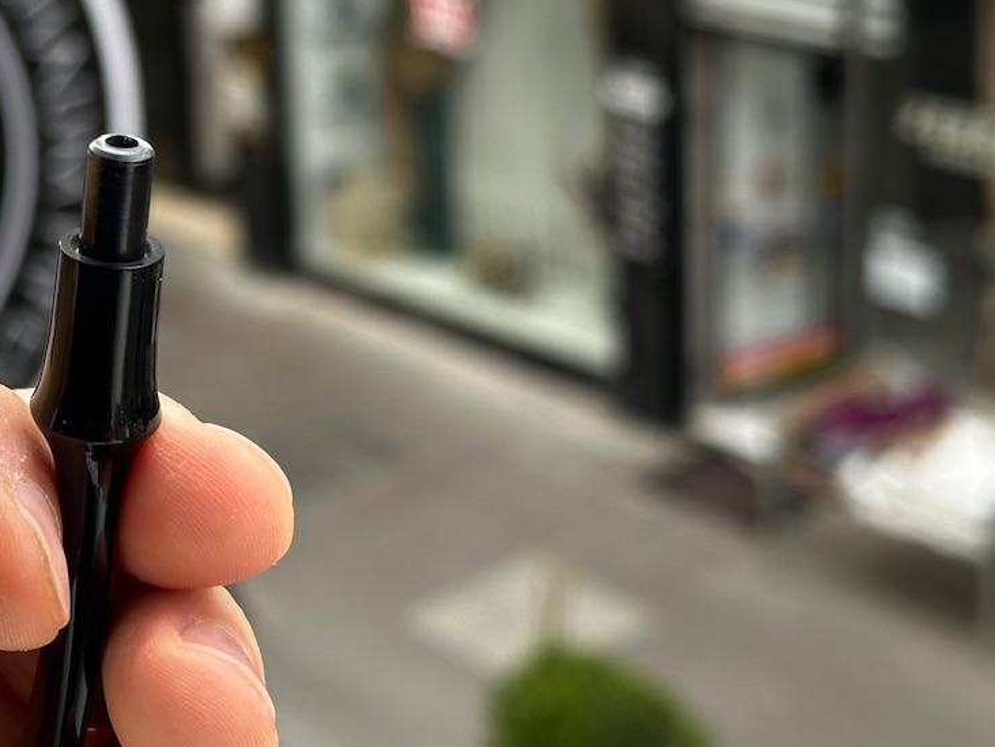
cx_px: 182
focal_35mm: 84
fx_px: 2416
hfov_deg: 22.9
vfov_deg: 17.6
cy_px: 297
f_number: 1.78
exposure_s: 1/392
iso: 64
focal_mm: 6.86
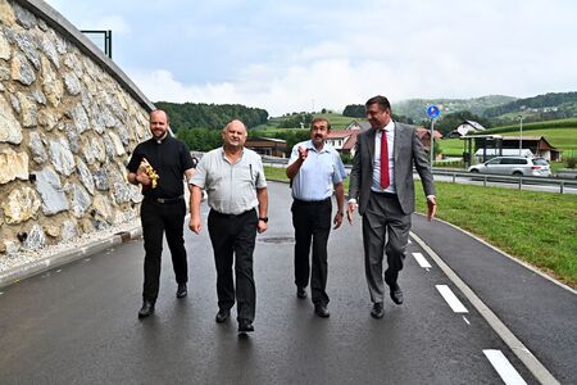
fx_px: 561
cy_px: 192
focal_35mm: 35
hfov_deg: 54.4
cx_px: 288
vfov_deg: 37.9
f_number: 6.3
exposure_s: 1/6400
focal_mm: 35
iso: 1600
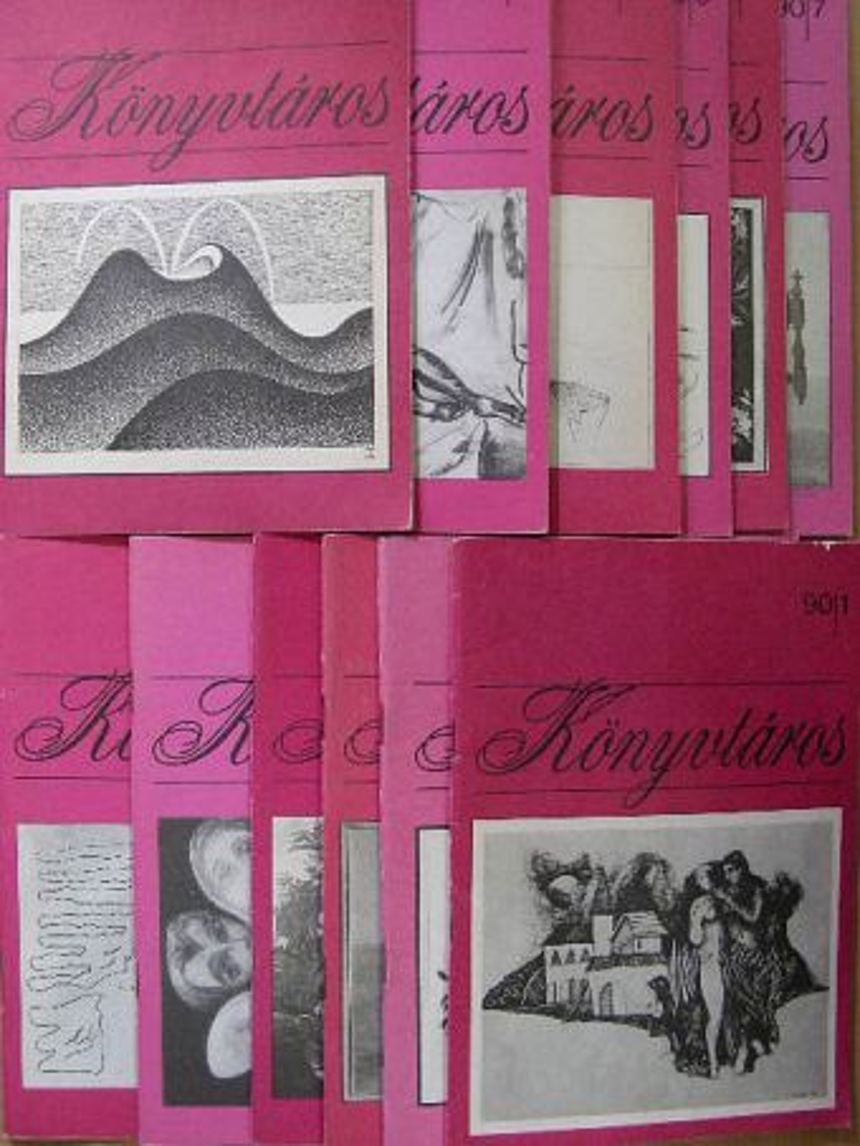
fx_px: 1357
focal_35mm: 41
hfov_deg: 35.2
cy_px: 573
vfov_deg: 45.8
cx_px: 430
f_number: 3.5
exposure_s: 1/30
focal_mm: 6.8
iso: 188
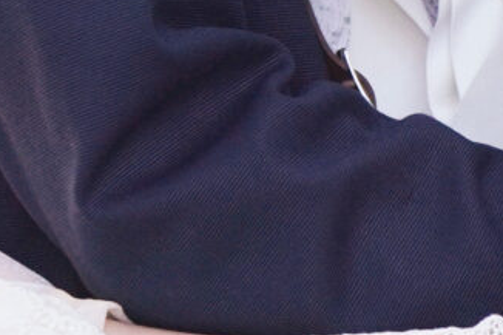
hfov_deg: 2.1
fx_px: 13727
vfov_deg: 1.4
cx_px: 660
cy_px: -369
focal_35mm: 983
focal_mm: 125
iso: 320
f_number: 6.3
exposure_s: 1/200
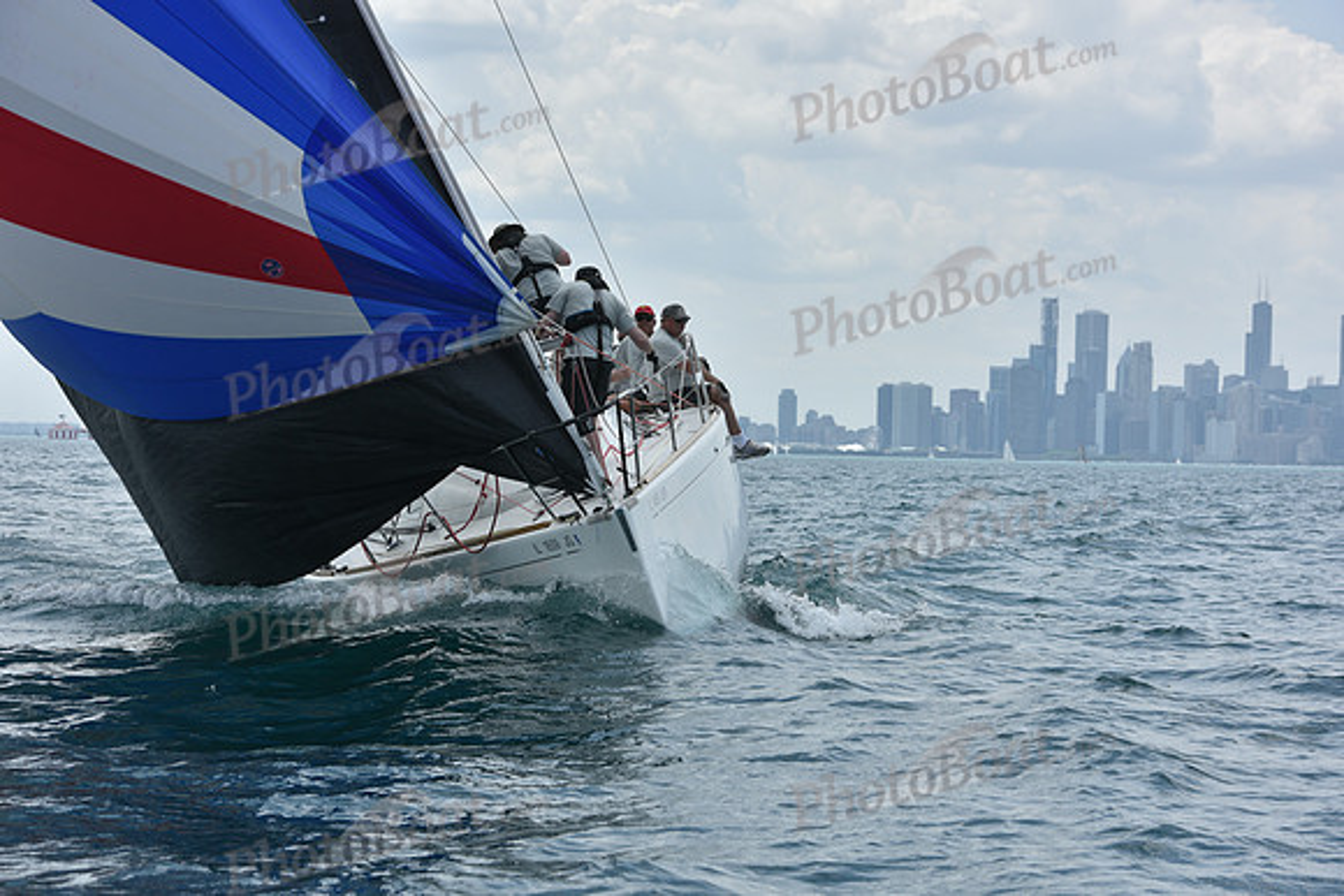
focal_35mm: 95
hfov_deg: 21.5
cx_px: 672
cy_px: 448
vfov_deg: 14.4
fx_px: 3547
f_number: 8
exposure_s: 1/1250
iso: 250
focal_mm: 95
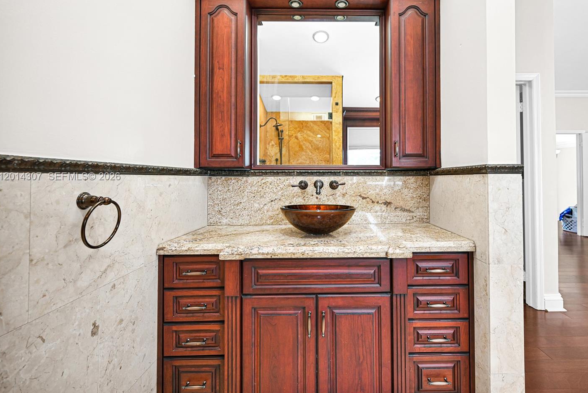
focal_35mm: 16
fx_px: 261
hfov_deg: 96.3
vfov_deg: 73.6
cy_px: 177
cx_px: 326
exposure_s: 1/15
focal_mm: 14
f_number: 4
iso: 160
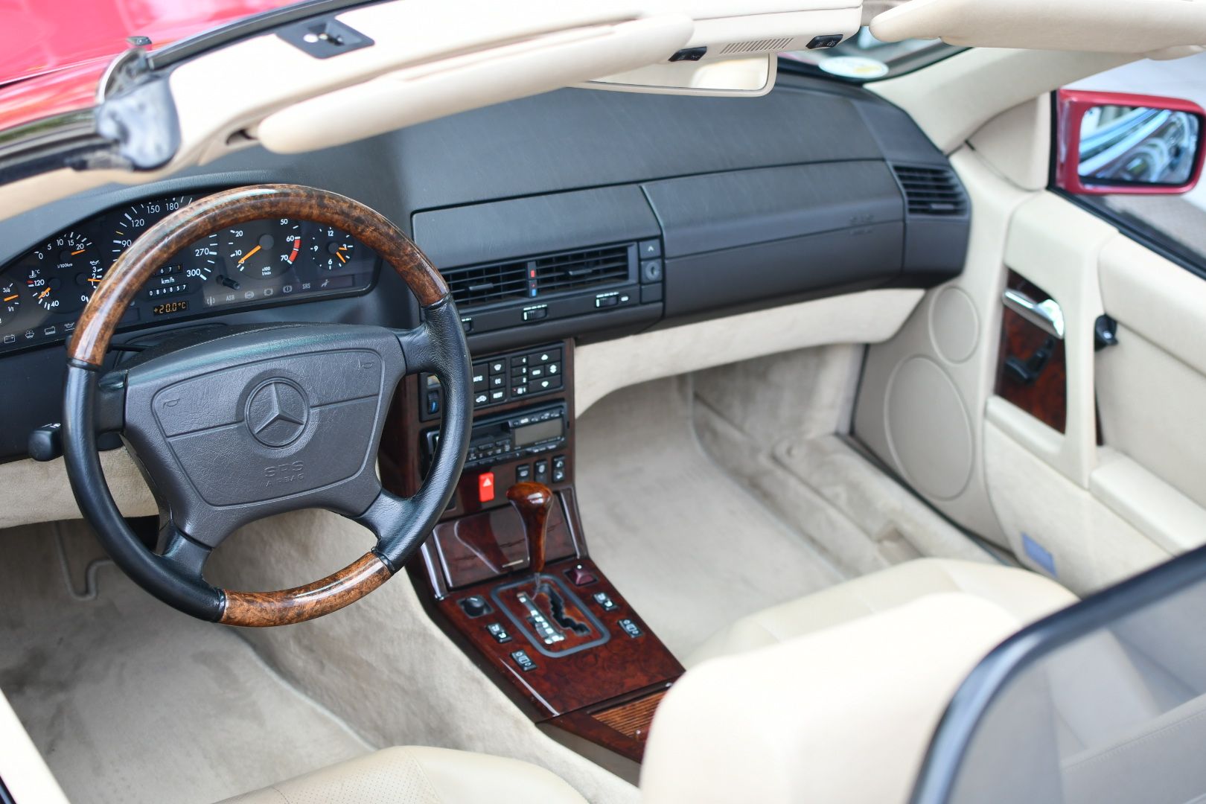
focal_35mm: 52
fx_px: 1742
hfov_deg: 38.2
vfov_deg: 26.0
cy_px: 402
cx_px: 603
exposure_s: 1/250
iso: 450
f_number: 2.8
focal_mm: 35
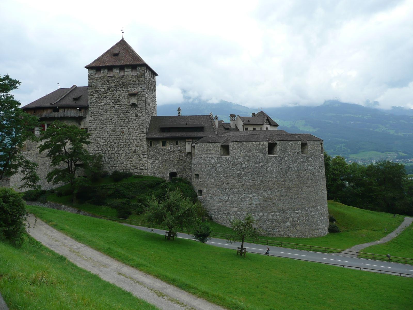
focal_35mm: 28
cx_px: 206
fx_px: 334
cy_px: 155
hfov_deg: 63.4
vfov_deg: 49.7
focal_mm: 4.6
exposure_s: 1/400
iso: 100
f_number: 3.3
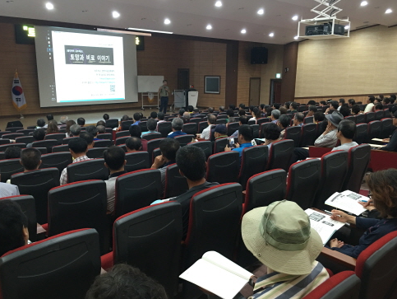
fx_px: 344
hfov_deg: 59.9
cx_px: 201
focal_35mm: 30
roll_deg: -1.2
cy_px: 147
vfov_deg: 46.8
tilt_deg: -10.7
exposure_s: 1/15
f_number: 2.2
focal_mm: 4.15
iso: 64
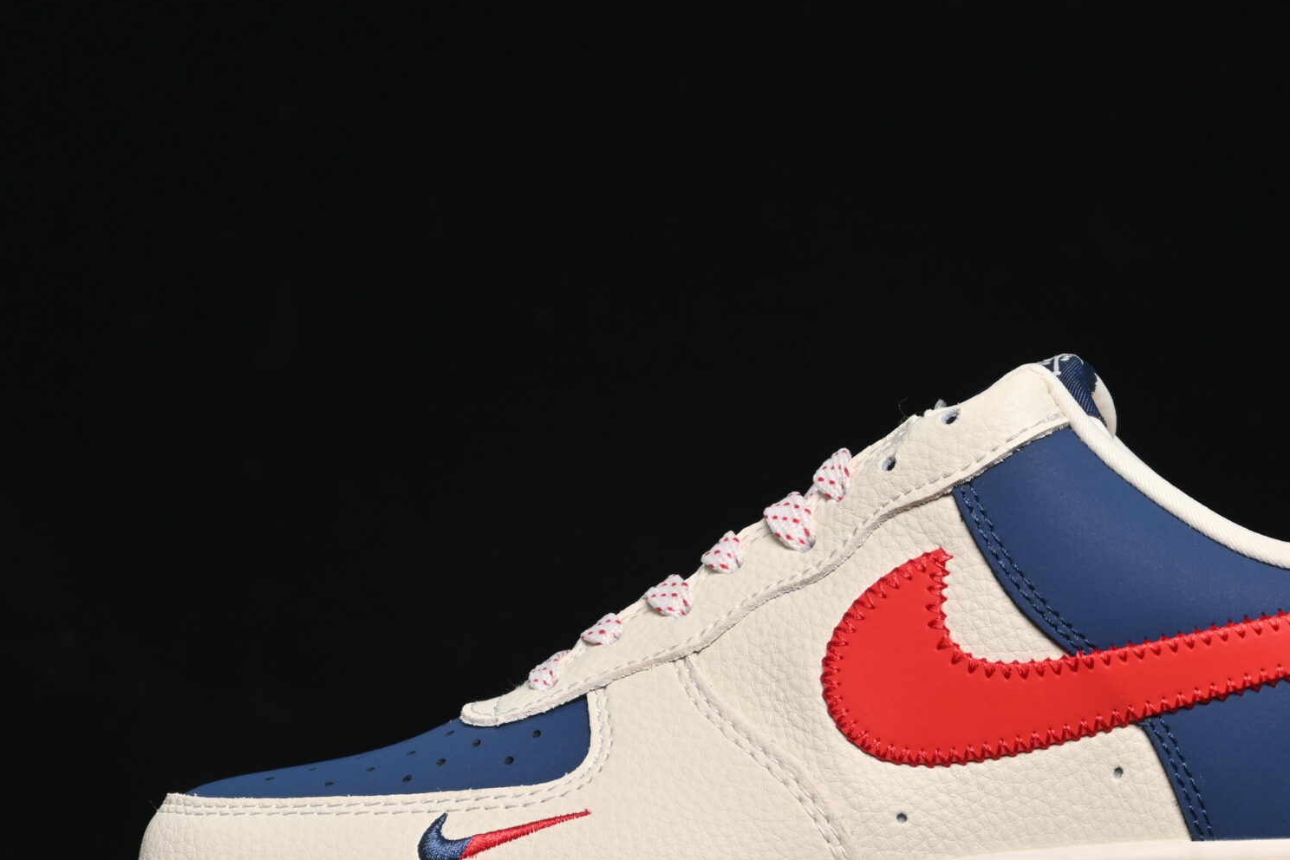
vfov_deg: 10.6
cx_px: 880
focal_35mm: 129
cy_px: 603
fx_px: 4622
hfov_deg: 15.8
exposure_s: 1/60
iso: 160
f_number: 6.3
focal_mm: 50
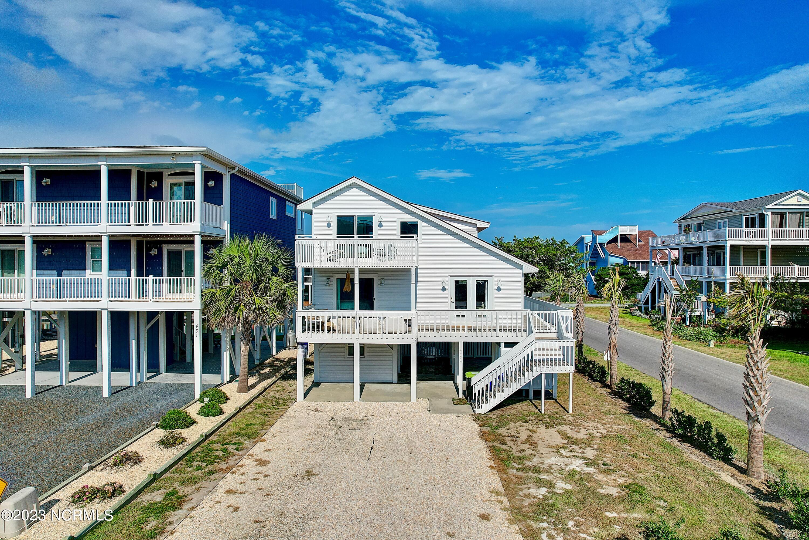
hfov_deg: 78.6
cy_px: 270
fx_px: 494
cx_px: 404
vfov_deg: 57.2
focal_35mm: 22
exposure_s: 1/1500
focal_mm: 8.4
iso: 150
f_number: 2.8
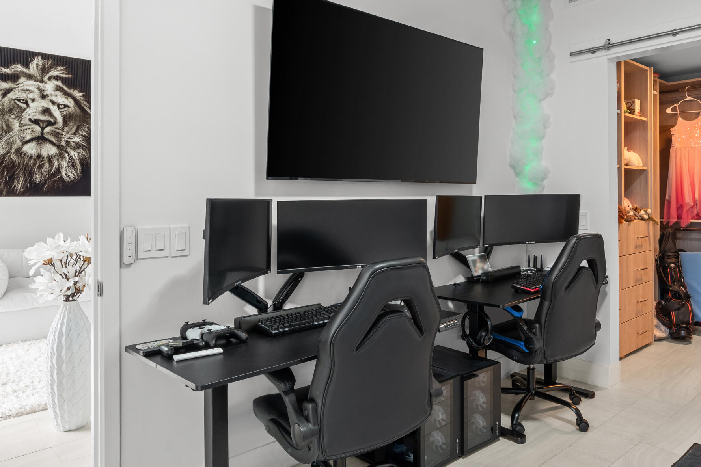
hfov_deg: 66.9
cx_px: 408
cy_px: 197
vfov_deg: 47.7
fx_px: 526
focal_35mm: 27
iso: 500
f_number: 11
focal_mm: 16
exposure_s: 1/1.25
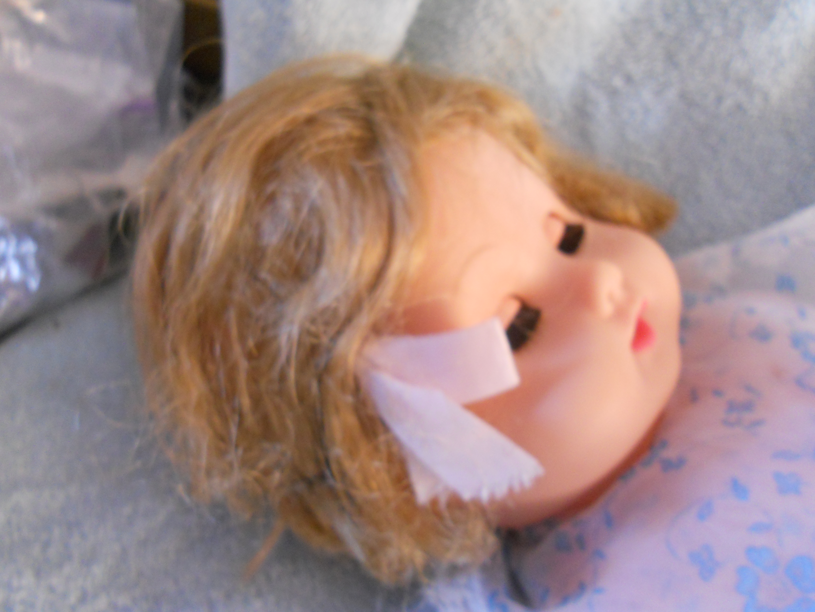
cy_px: 306
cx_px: 408
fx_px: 753
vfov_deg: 44.2
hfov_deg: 56.8
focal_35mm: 32
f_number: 3.5
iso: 400
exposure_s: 1/3
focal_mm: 5.8
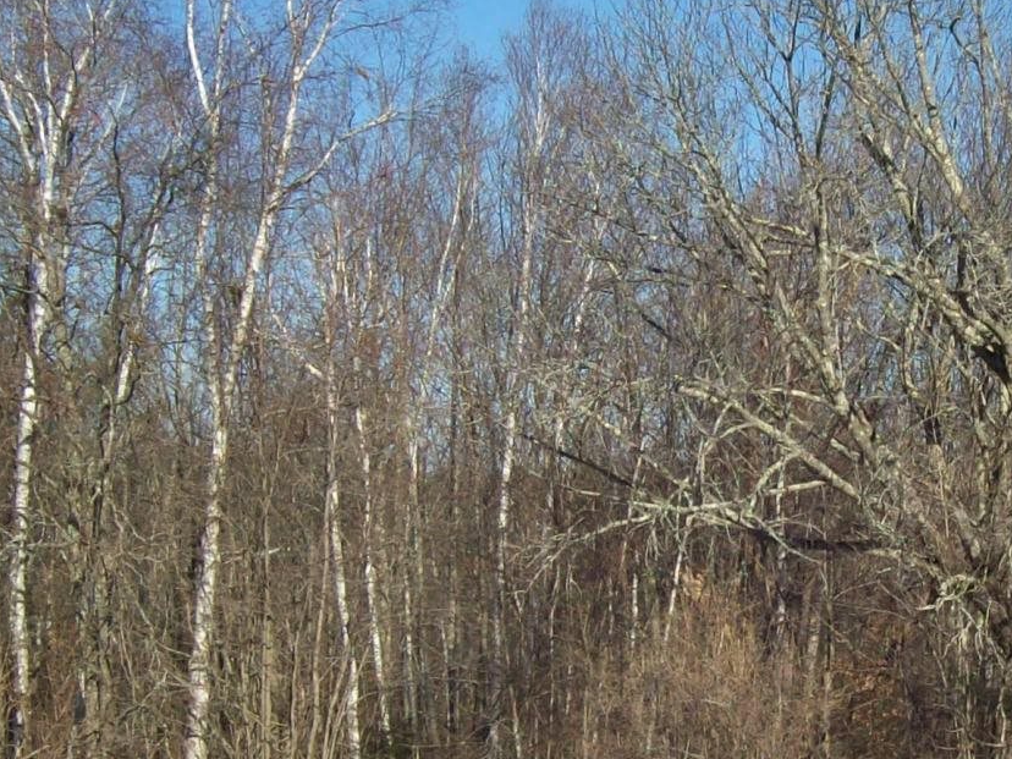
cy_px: 485
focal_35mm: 89
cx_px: 760
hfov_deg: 21.8
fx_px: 2602
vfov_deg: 16.6
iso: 80
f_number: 4.8
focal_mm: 6
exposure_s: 1/614
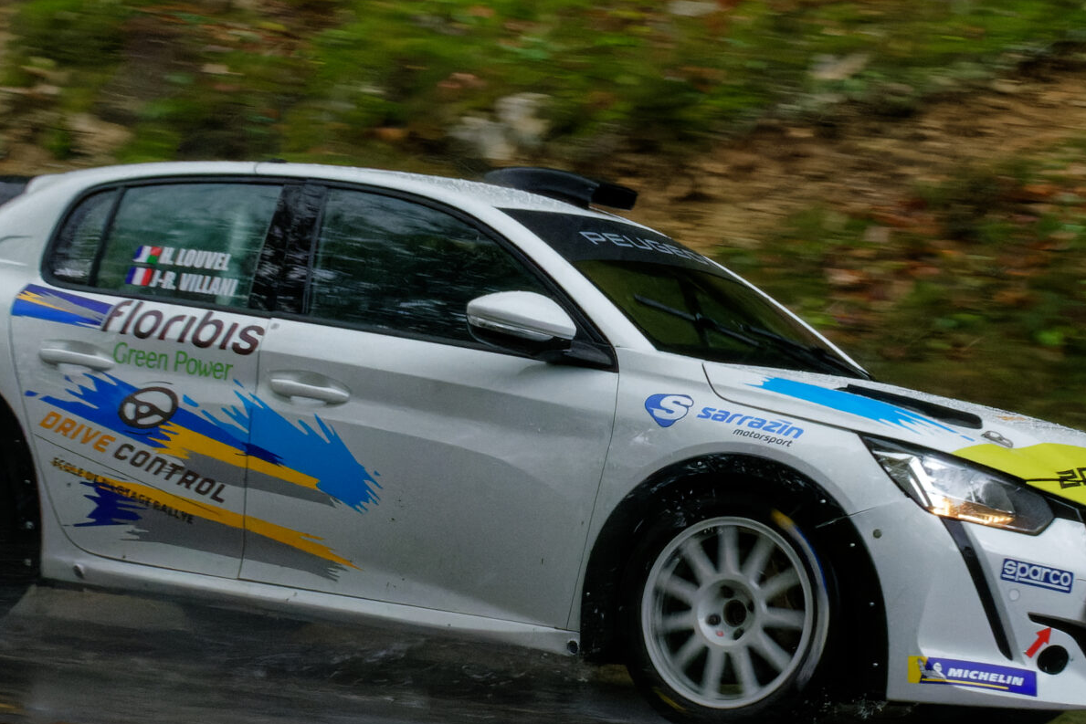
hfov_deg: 18.1
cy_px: 420
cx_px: 664
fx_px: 3411
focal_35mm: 113
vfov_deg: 12.1
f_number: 18
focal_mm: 35
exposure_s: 1/200
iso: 7200
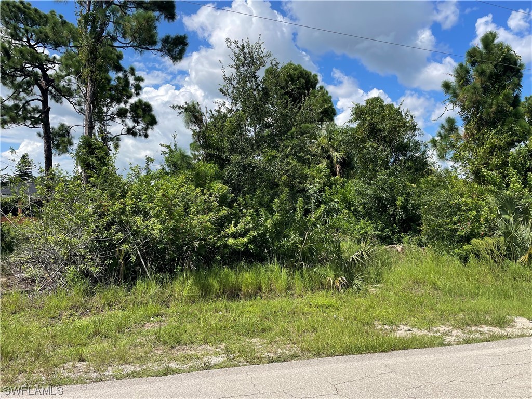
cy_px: 200
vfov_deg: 53.1
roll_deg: +0.3
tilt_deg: +1.8
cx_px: 266
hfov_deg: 67.3
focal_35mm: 26
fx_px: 400
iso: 32
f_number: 1.6
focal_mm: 4.2
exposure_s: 1/3300
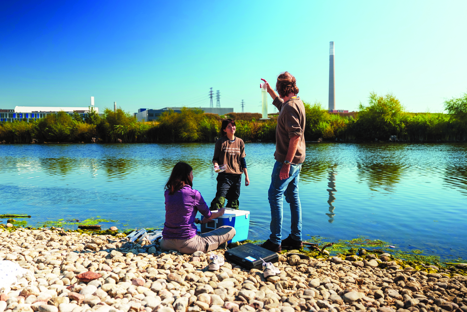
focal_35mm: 31
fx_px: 402
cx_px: 234
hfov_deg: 60.3
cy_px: 156
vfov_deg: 42.4
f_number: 2.8
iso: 100
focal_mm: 31
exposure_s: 1/50
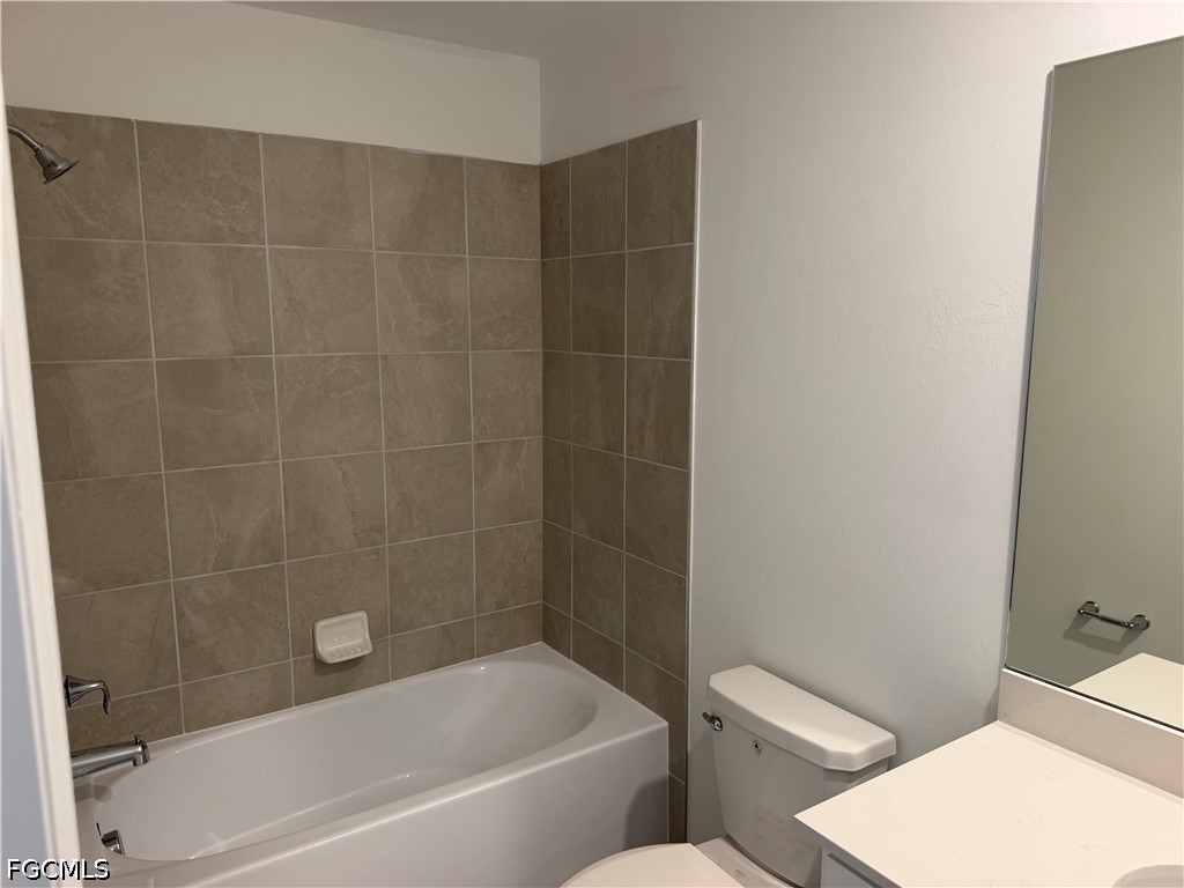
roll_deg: -0.2
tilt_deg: -8.2
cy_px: 444
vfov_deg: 56.8
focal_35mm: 24
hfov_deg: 71.6
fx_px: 821
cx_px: 592
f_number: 1.78
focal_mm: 6.76
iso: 125
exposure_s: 1/60
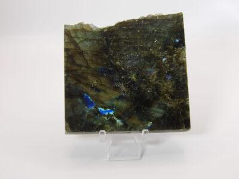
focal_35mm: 72
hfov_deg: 27.0
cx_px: 120
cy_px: 90
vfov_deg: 20.4
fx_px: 497
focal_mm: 13
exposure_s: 1/100
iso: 147
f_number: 4.1
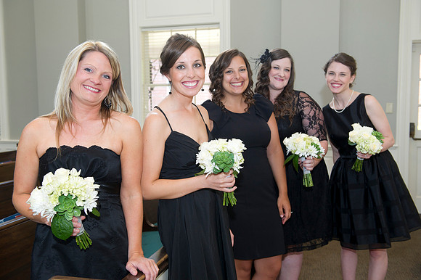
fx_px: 444
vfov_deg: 35.0
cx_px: 210
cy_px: 140
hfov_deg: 50.7
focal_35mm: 38
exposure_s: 1/100
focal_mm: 38
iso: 800
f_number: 5
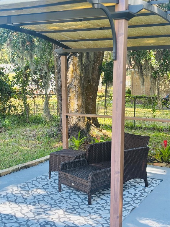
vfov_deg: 36.8
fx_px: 340
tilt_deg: -6.4
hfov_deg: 28.0
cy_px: 114
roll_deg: -1.0
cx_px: 85
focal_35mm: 52
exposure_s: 1/150
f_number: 1.6
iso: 50
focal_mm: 5.96
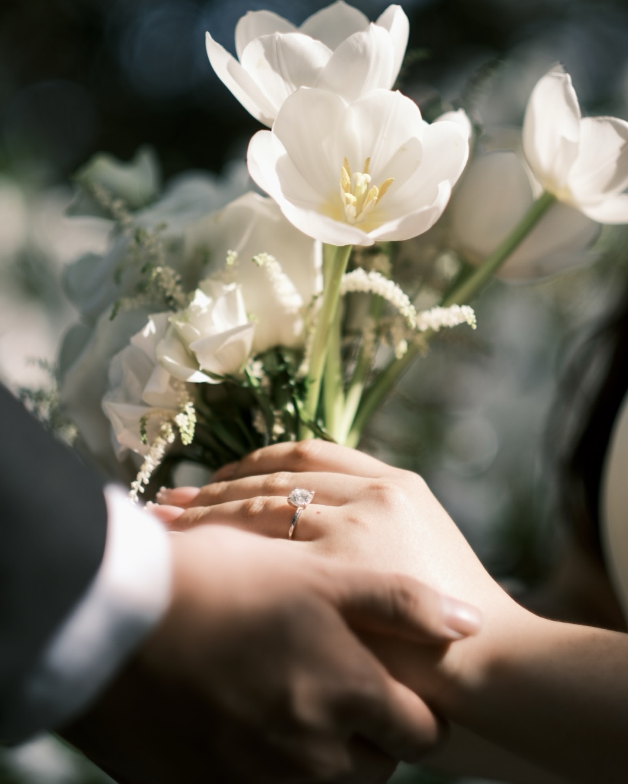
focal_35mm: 95
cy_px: 343
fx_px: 2207
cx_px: 313
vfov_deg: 20.2
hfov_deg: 16.2
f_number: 1.4
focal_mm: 56
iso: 125
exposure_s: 1/4400
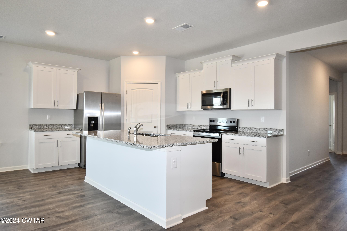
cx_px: 174
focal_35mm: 22
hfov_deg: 77.3
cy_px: 116
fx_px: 217
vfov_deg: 56.1
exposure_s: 1/60
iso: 500
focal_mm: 15
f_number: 5.3
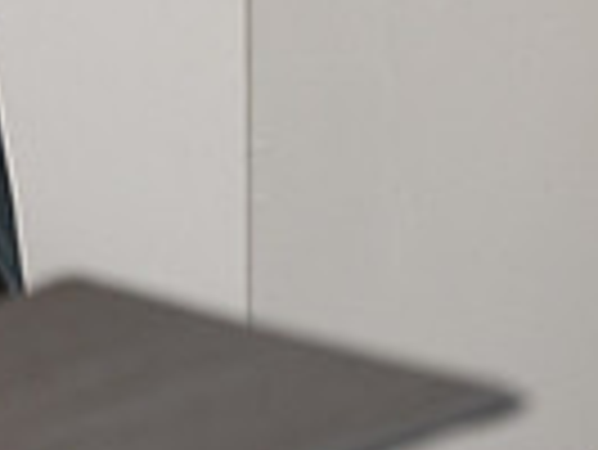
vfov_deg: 3.6
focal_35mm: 411
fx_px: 7107
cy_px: -160
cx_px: -634
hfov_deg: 4.7
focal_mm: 98
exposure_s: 1/125
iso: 640
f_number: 5.6
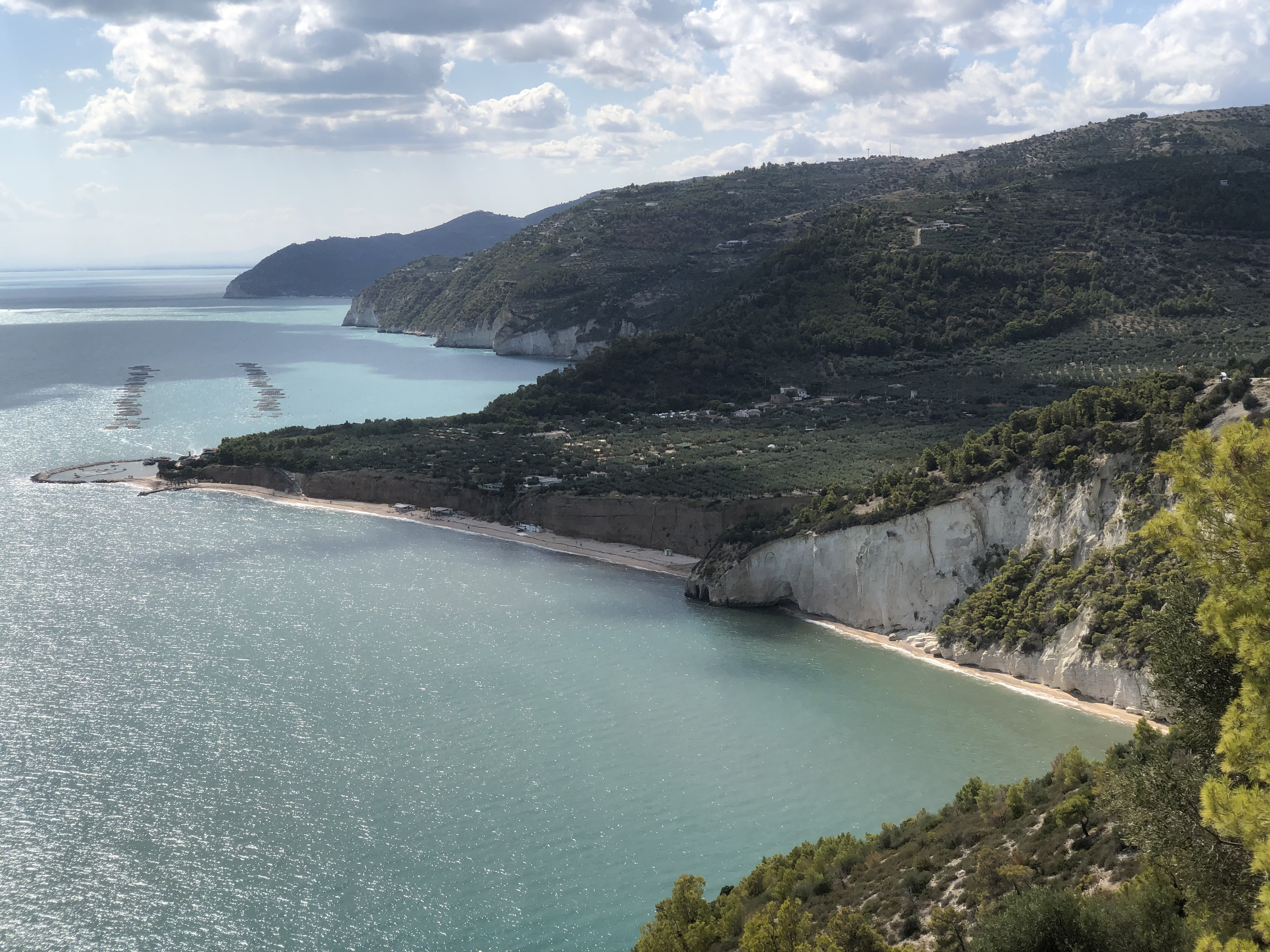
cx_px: 635
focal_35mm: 52
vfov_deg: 28.0
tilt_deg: -7.4
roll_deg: +1.9
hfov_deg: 36.8
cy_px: 476
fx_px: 1908
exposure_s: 1/1946
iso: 16
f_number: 2.4
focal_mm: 6
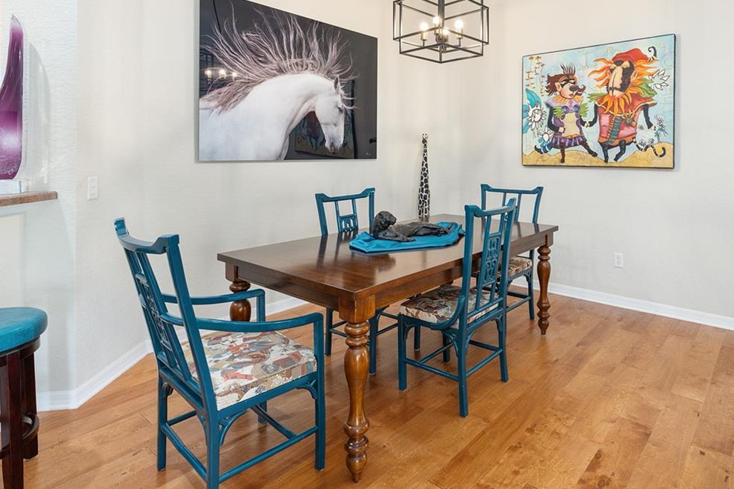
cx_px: 470
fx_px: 428
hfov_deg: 79.3
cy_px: 160
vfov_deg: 58.1
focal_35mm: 21
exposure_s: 1/8
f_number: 5.6
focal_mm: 13
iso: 400
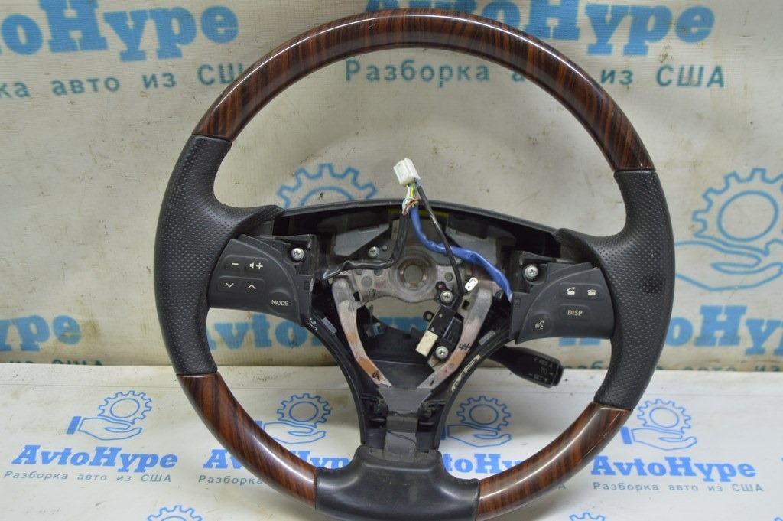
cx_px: 392
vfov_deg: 33.0
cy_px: 260
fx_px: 880
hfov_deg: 48.0
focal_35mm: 40
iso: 400
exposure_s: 1/20
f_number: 5.6
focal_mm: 27
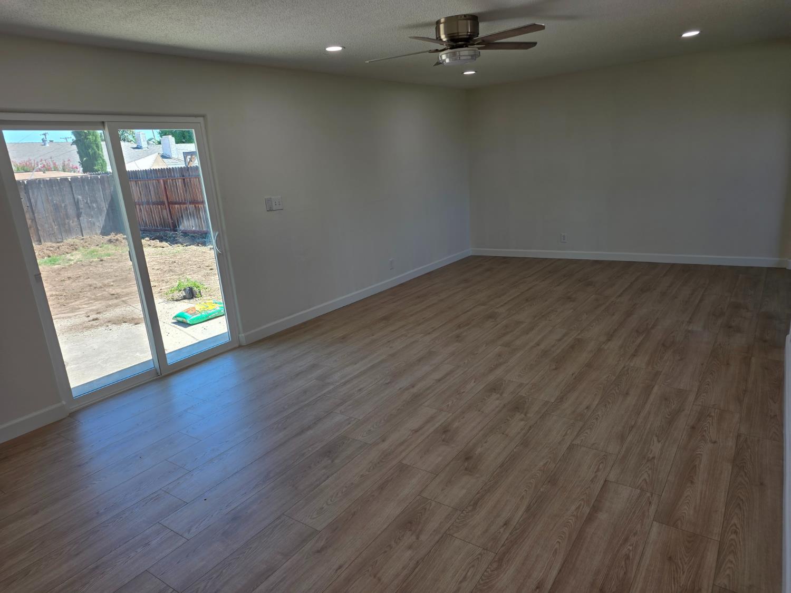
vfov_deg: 58.9
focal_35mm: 23
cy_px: 296
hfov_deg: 73.9
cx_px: 396
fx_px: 526
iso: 20
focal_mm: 6.25
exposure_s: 1/120
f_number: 1.7
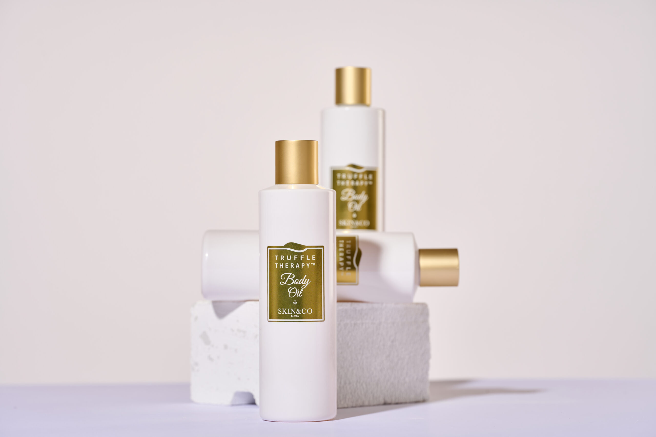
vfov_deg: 13.0
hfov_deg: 19.5
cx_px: 328
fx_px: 1913
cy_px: 218
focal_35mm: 105
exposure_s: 1/160
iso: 64
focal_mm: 105
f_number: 7.1
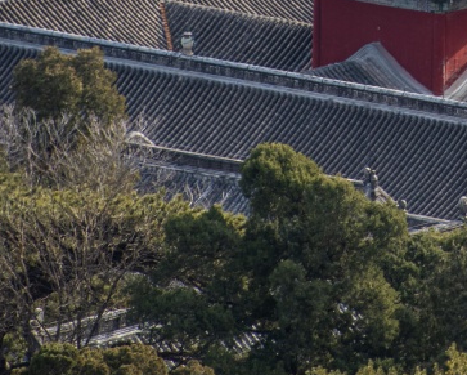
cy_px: -95
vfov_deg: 1.7
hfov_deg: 2.1
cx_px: 430
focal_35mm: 930
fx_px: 12864
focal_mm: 300
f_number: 6.3
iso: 200
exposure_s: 1/160
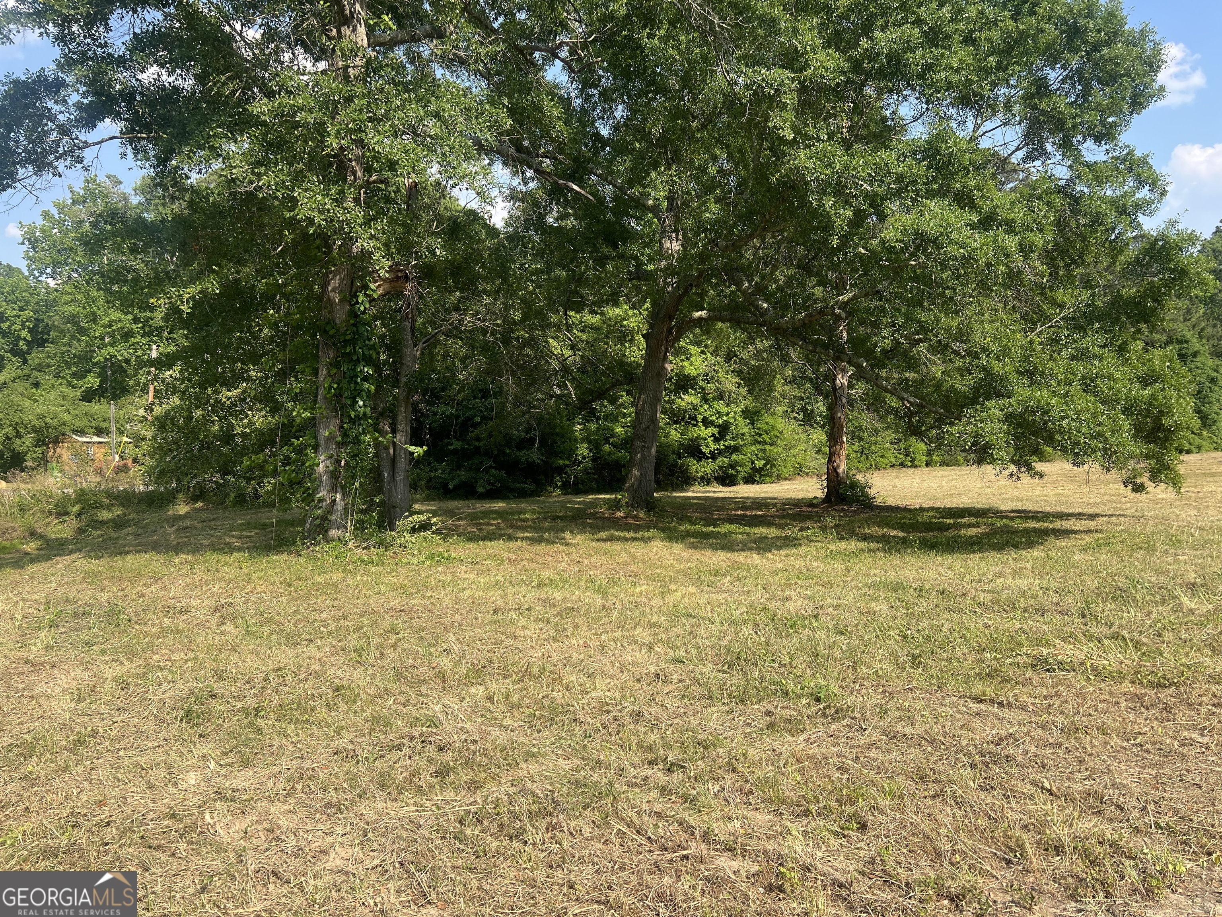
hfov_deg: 67.3
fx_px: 918
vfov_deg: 53.1
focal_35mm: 26
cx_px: 611
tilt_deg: -1.1
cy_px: 458
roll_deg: +0.9
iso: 50
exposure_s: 1/2165
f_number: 1.5
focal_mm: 5.7
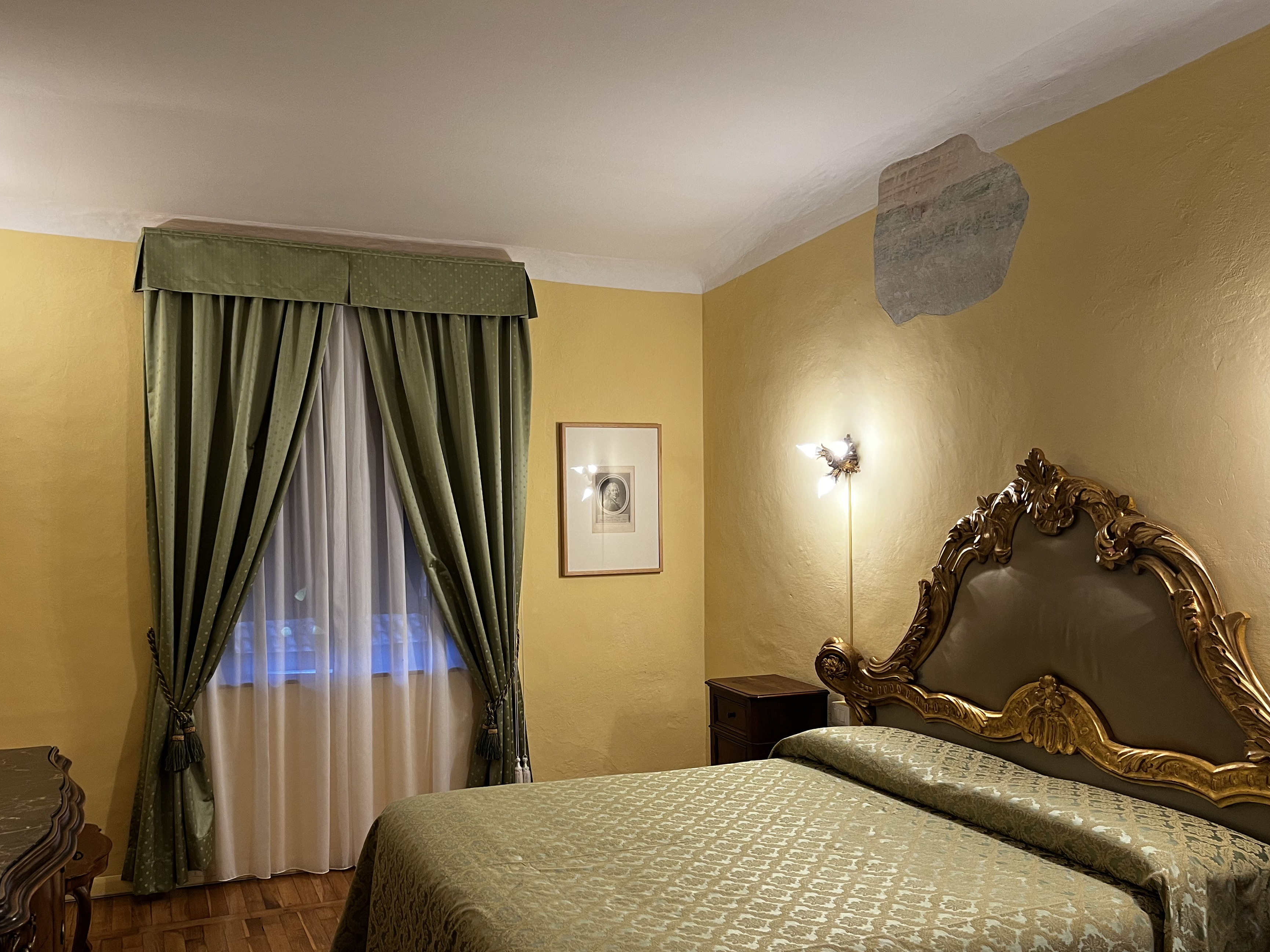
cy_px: 532
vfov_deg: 46.7
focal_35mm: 30
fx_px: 1101
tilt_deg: -1.1
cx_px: 563
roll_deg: +0.7
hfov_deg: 59.8
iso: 80
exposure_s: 1/50
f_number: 1.5
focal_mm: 5.7
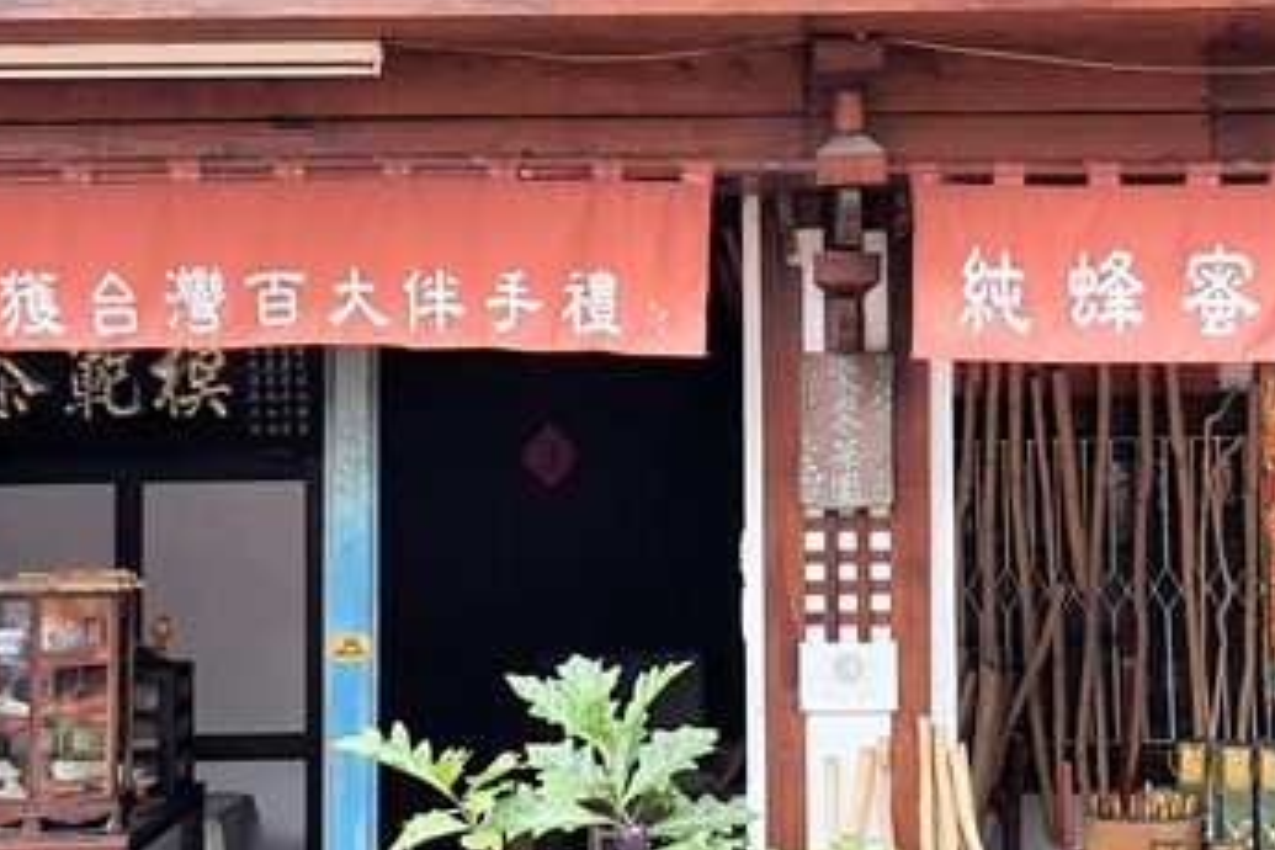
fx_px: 3329
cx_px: 758
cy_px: 240
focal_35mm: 94
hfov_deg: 21.7
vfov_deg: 14.5
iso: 50
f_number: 1.7
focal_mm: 4.32
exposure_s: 1/540
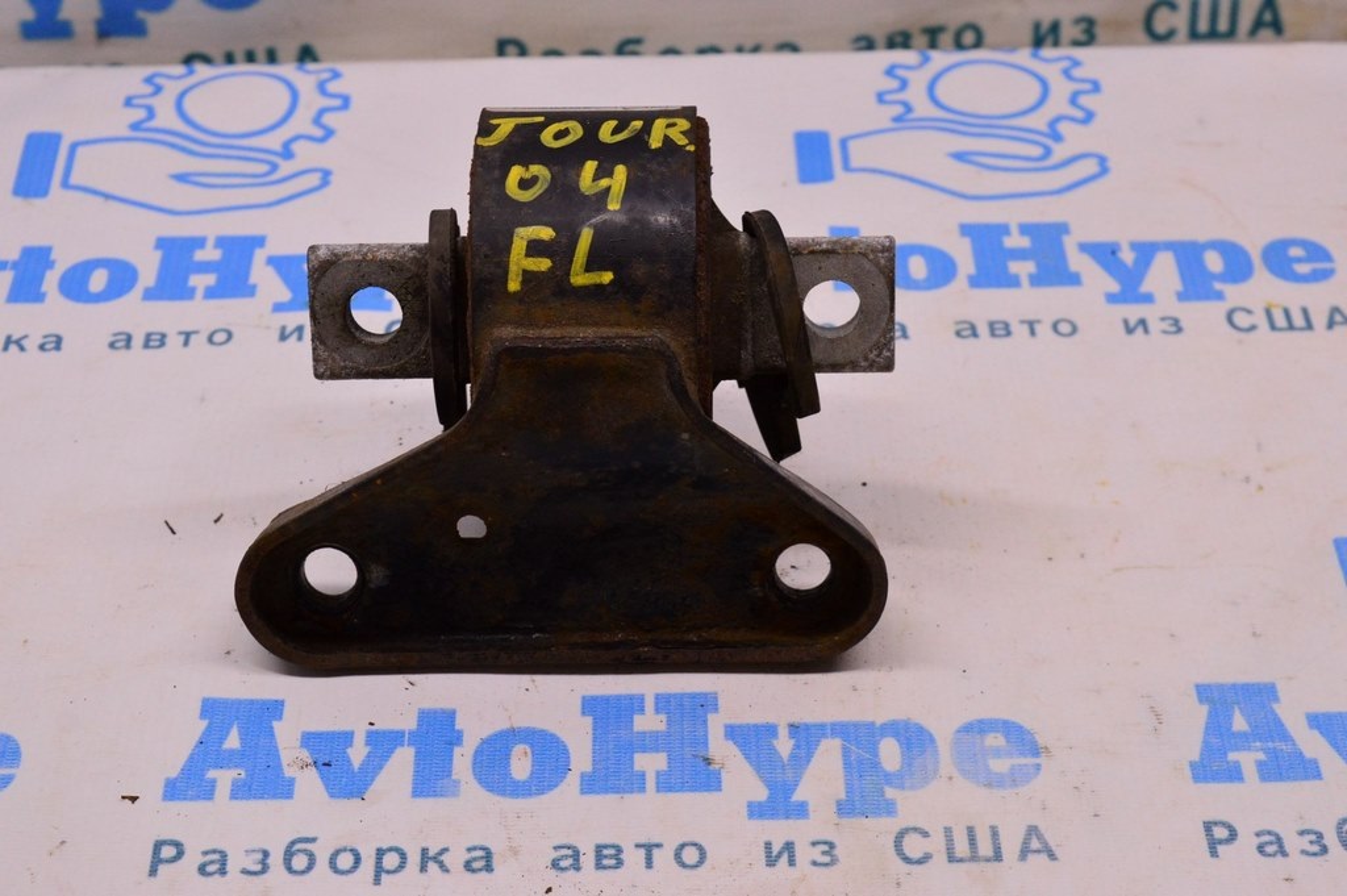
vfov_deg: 18.9
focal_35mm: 72
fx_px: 2692
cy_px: 448
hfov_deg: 28.1
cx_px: 674
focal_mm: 48
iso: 1600
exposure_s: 1/125
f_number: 8
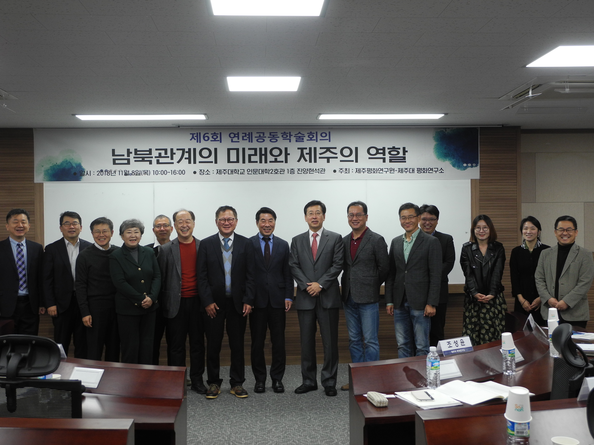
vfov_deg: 35.1
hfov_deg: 45.8
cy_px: 222
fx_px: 704
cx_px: 297
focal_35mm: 41
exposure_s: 1/30
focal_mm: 8.8
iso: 130
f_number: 3.2
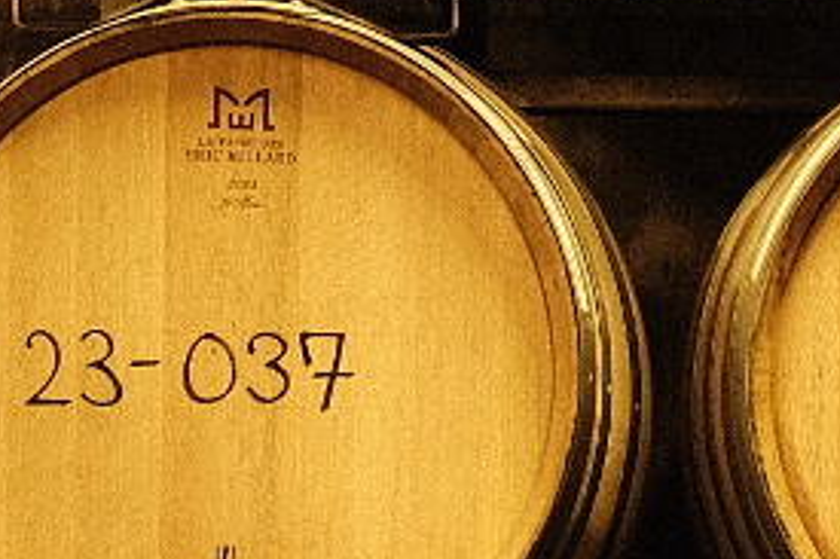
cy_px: 1298
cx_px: 742
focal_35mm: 226
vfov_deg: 5.9
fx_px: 5270
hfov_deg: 9.1
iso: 1000
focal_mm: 23
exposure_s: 1/34
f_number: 2
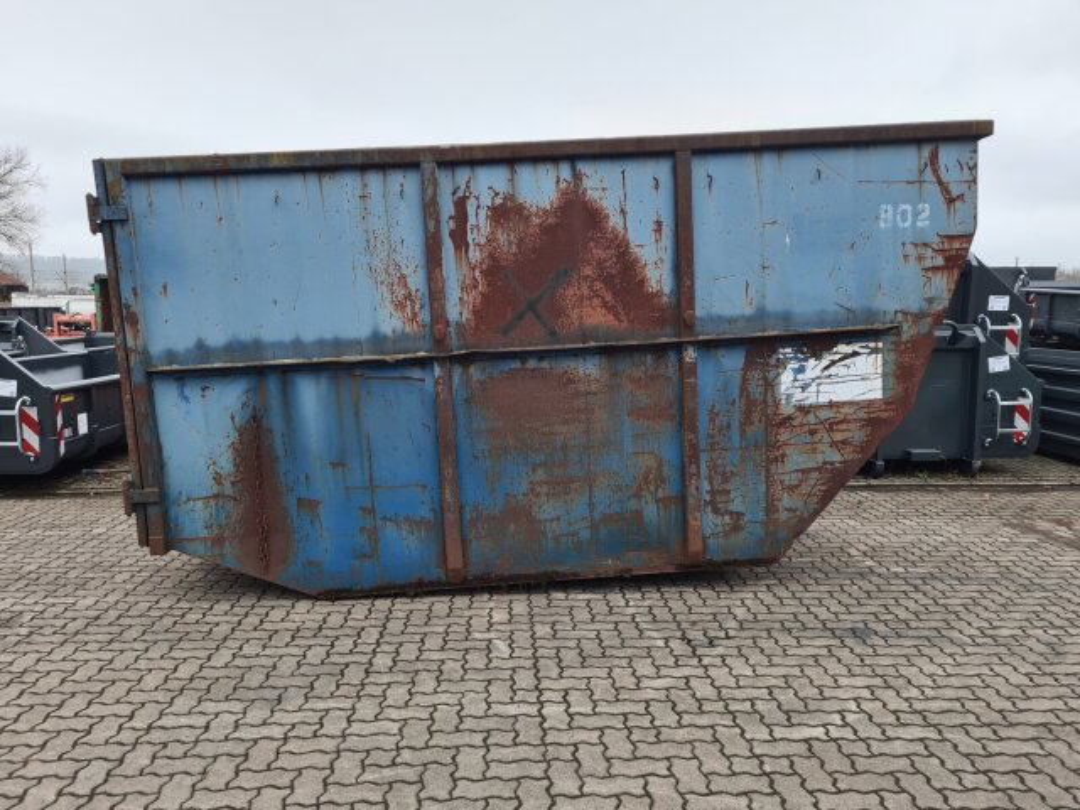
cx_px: 540
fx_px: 811
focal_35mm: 26
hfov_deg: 67.3
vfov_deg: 53.1
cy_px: 405
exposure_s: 1/50
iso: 80
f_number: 1.8
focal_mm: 5.4
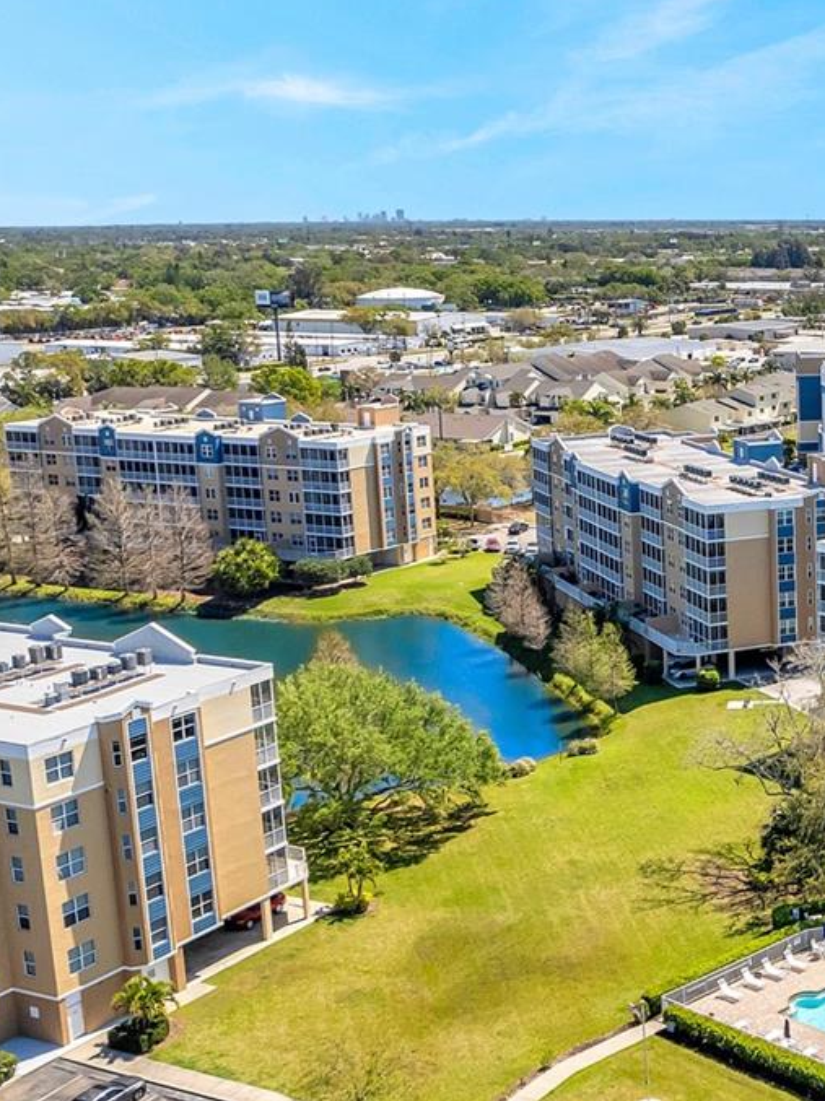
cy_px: 537
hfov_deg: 26.1
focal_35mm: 50
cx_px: 973
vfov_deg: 38.2
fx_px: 1590
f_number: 2.8
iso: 100
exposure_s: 1/350
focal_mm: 8.38
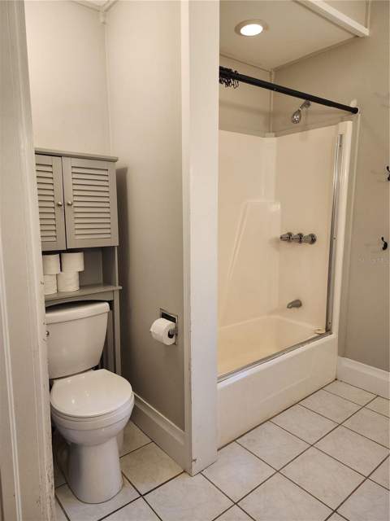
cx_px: 195
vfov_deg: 73.9
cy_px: 260
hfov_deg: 58.9
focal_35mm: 23
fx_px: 346
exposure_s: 1/120
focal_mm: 6.4
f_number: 1.8
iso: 200
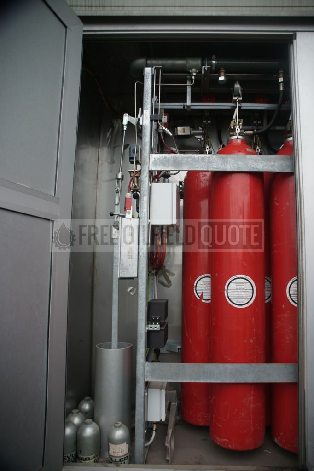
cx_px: 157
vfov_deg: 73.8
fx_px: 314
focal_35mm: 24
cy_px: 236
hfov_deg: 53.1
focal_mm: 24
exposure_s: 1/100
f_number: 4.5
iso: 250
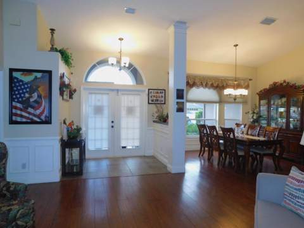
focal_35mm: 23
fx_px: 202
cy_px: 114
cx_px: 152
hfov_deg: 74.0
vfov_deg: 58.8
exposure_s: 1/30
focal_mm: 4
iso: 200
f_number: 3
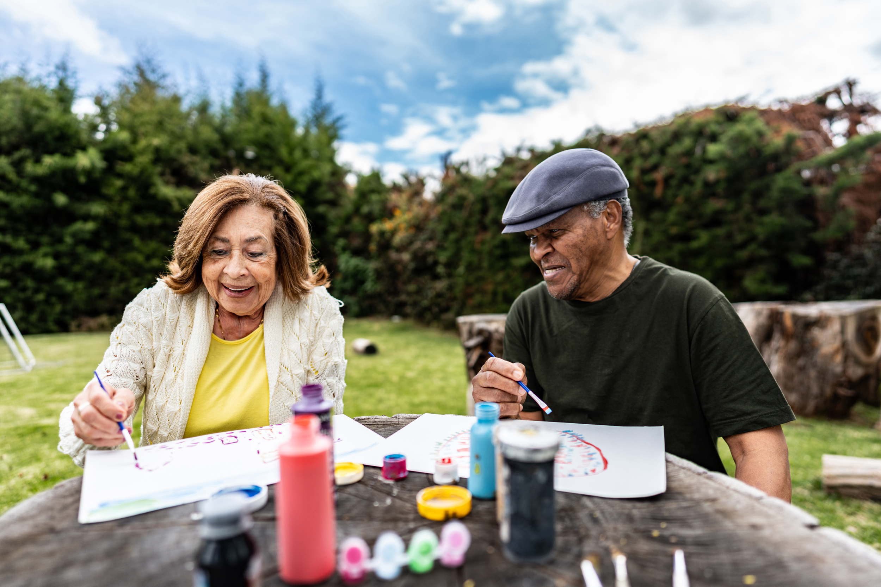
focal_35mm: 24
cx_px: 440
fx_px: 587
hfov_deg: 73.7
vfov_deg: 53.1
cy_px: 294
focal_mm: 24
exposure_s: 1/1600
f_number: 1.8
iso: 100
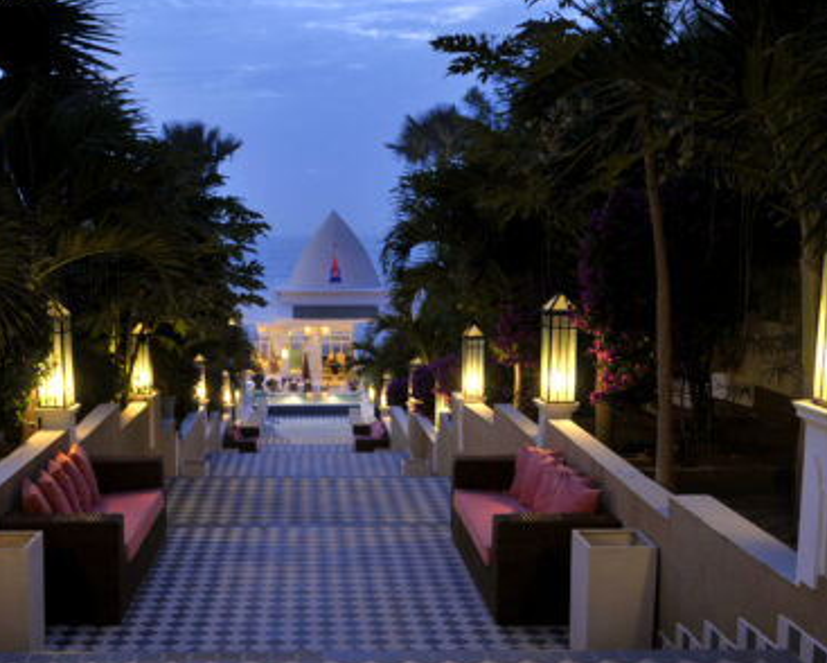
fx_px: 1126
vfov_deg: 32.7
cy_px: 384
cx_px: 293
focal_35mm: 46
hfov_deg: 39.9
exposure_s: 1/8
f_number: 2.8
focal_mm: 20
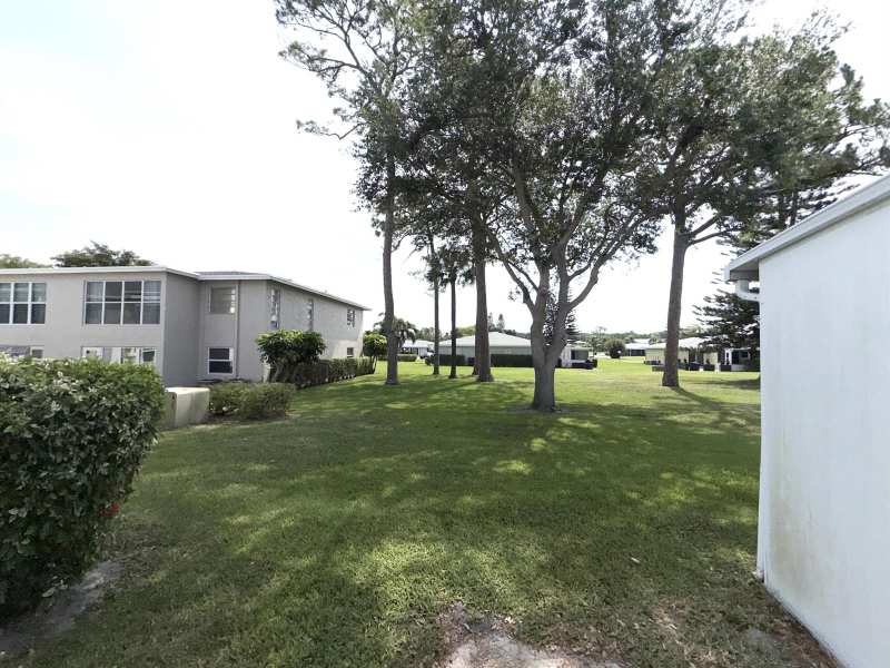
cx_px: 445
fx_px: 360
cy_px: 334
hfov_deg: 102.1
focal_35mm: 14
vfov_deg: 85.7
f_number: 2.2
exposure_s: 1/3289
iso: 16
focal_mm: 2.22
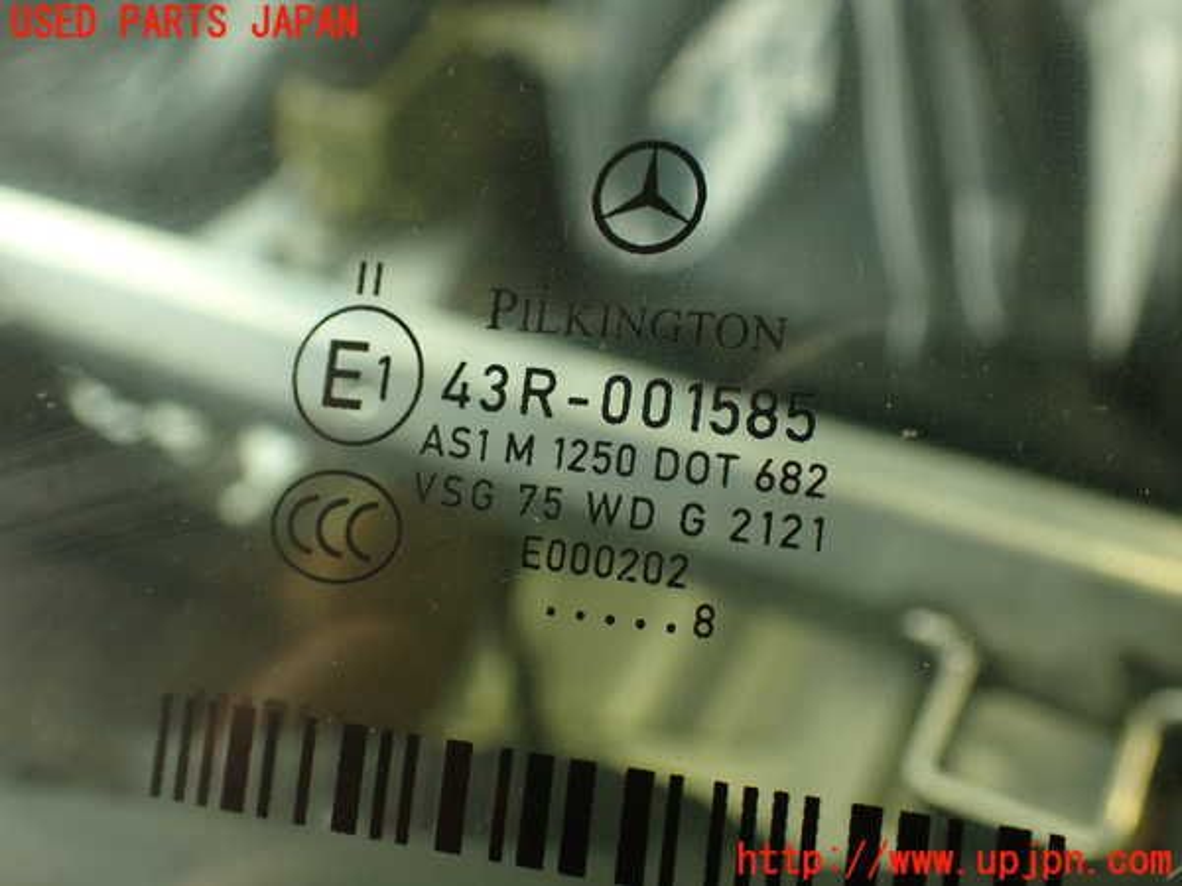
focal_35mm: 36
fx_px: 1229
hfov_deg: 51.4
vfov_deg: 39.7
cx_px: 591
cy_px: 443
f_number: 2.5
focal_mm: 6.37
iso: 200
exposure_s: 1/50
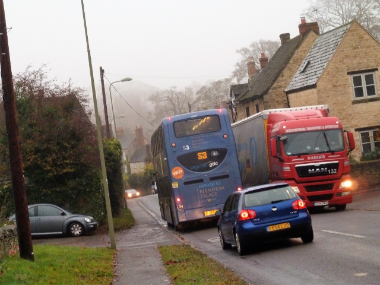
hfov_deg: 20.4
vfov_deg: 15.4
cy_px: 142
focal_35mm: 96
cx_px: 190
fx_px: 1054
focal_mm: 15.8
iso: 400
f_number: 4.3
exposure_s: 1/80
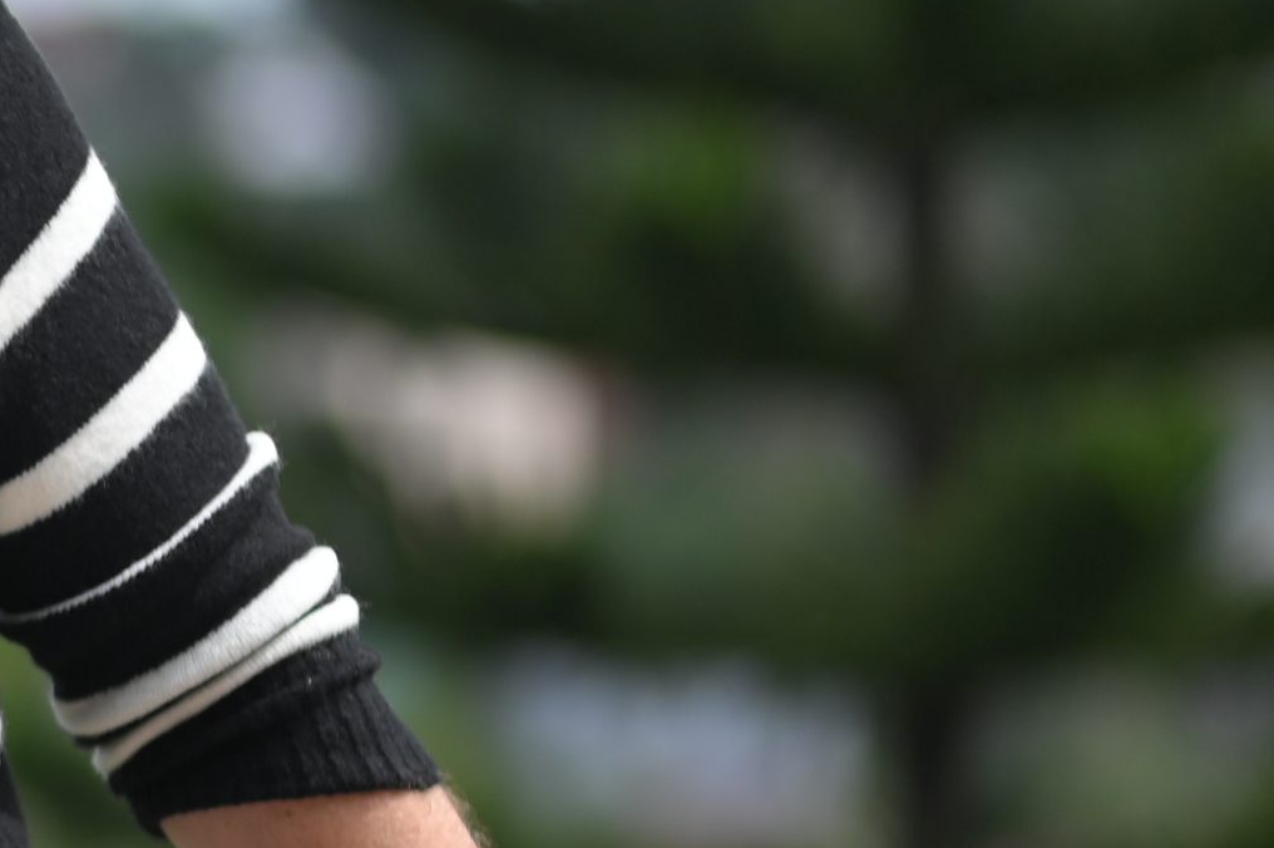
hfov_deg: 5.3
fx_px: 13403
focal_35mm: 379
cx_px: -1392
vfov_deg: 3.6
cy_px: 636
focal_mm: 85
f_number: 1.4
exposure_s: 1/3200
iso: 100
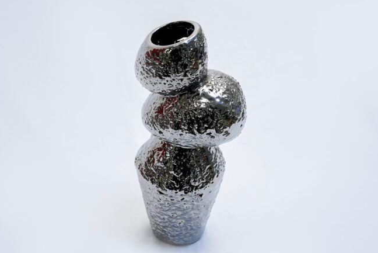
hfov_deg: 36.8
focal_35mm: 54
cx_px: 190
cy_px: 124
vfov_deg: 25.1
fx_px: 567
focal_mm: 50
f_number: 13
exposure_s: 1/125
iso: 3200
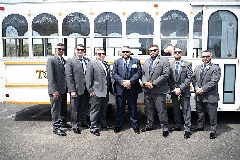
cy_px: 80
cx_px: 120
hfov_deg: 67.4
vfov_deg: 47.9
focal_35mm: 27
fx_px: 180
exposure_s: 1/400
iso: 50
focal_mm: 27
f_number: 2.8
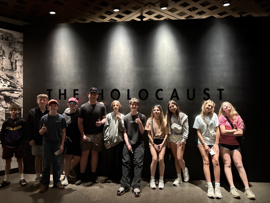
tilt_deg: +0.8
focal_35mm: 26
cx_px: 135
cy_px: 102
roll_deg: +0.1
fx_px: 203
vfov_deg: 53.1
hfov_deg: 67.3
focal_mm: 5.96
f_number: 1.6
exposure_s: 1/15
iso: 2000
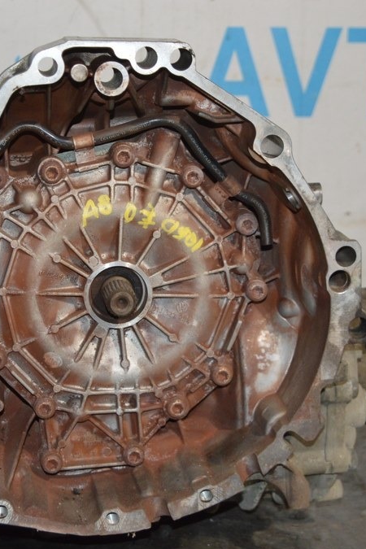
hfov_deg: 15.0
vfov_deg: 22.4
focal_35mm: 91
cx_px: 97
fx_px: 1388
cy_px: 276
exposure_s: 1/60
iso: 1250
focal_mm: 40
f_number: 5
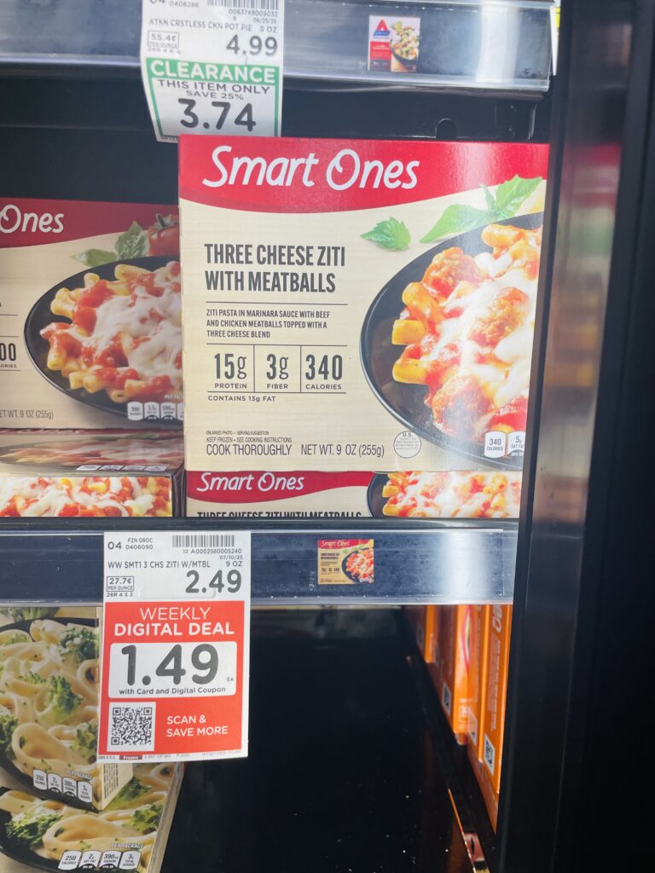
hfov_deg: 53.1
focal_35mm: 26
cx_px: 328
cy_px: 436
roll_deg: -0.7
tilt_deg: -9.5
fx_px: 656
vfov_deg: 67.3
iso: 50
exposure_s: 1/120
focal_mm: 4.2
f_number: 1.6
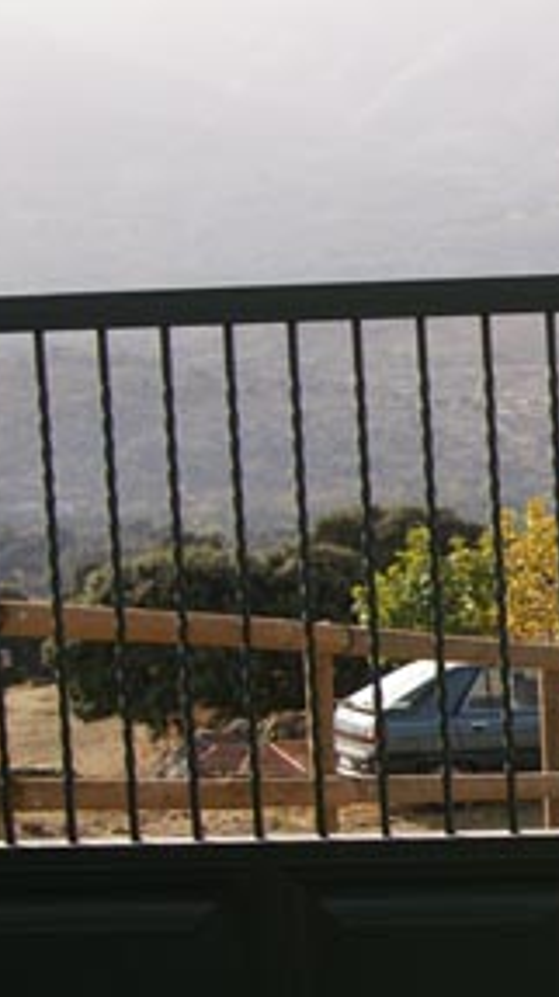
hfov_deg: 9.7
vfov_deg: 18.6
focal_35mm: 115
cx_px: 1191
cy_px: 502
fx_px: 3037
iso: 100
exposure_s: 1/125
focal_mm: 28
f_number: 10
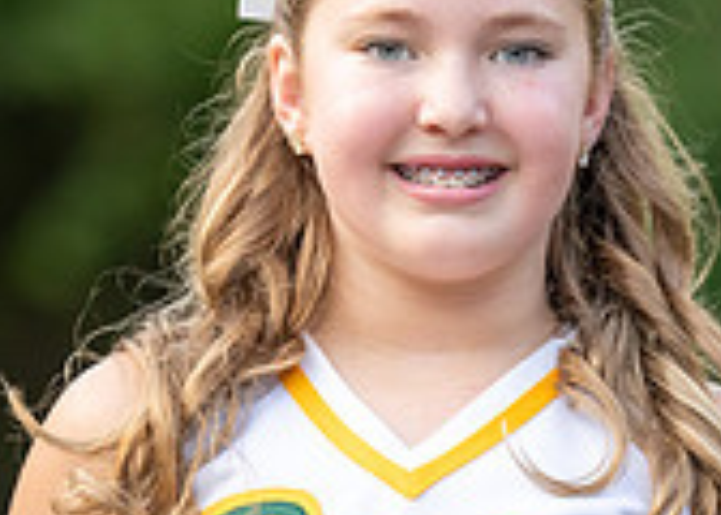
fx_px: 14518
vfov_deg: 2.0
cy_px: 484
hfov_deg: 2.8
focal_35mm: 709
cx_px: 503
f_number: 2.8
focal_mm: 150
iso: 640
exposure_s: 1/1000
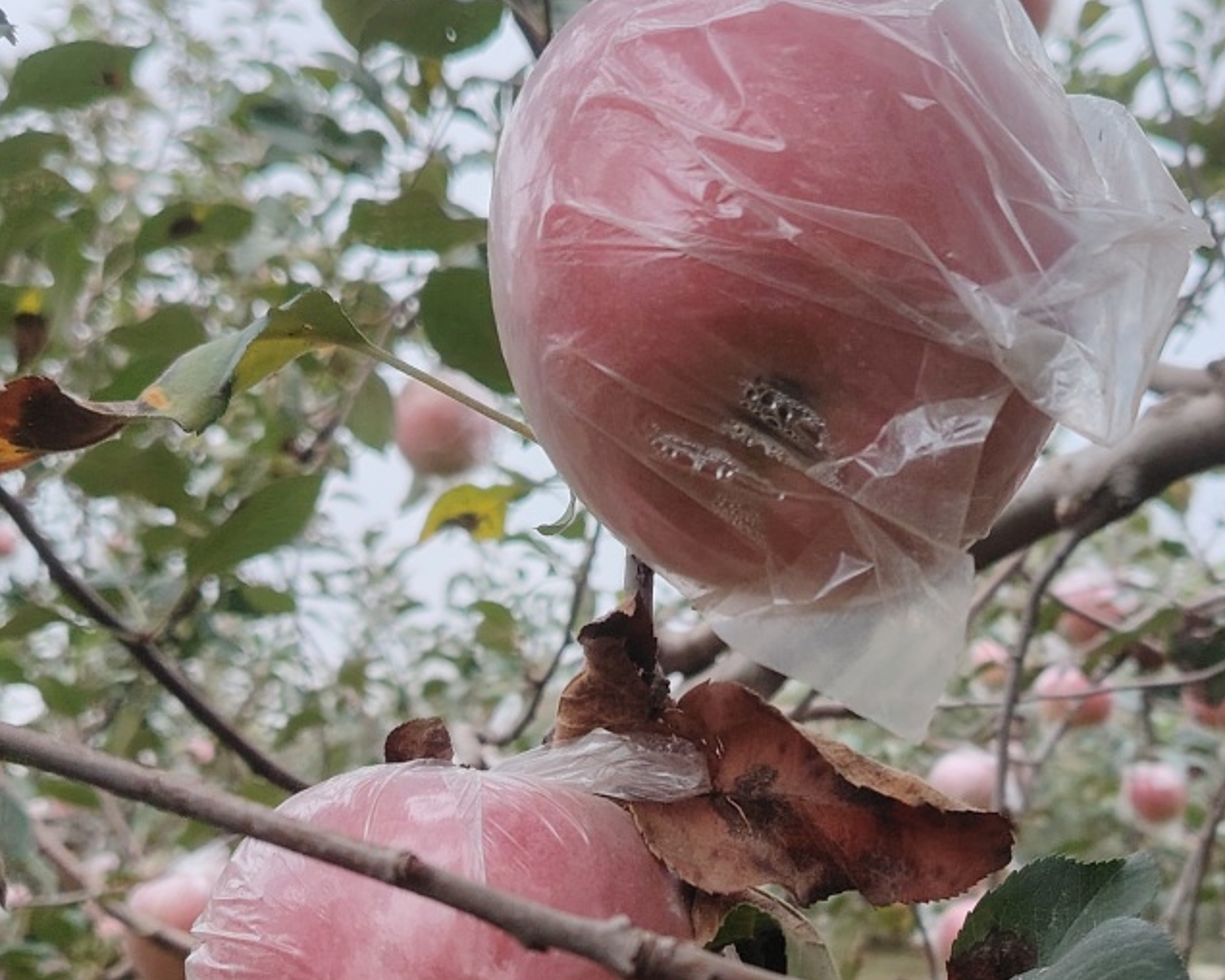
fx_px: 1958
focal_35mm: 54
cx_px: 753
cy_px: 833
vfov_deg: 27.4
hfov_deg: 34.6
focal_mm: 5.25
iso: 781
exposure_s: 1/400
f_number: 1.75
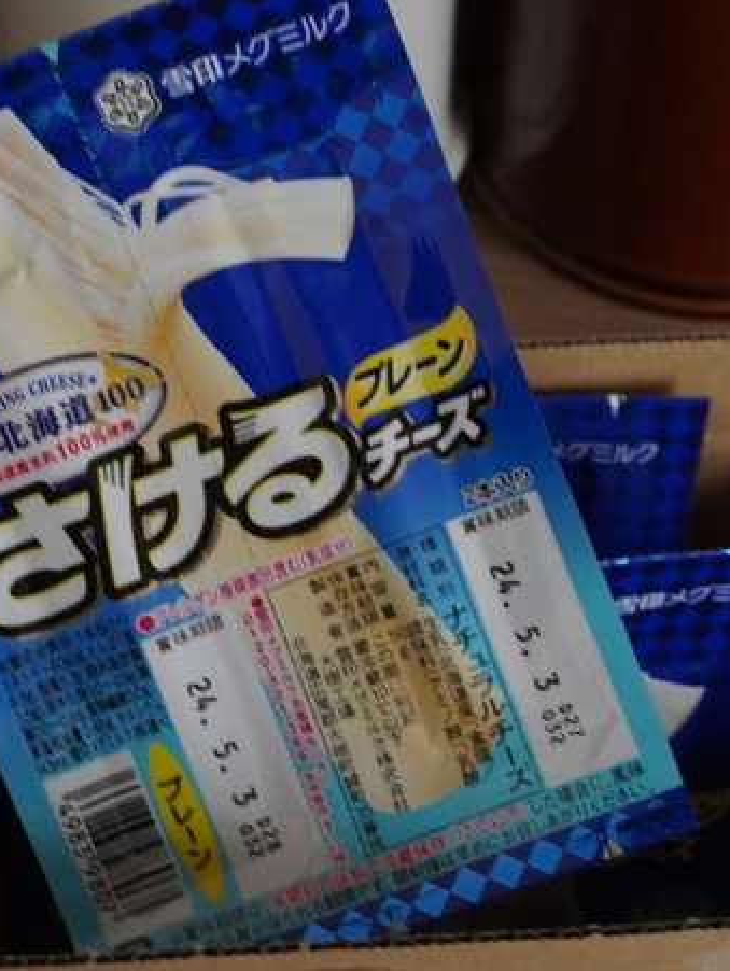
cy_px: 484
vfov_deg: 27.1
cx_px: 398
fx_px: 2014
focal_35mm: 72
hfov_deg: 20.5
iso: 6400
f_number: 8
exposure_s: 1/30
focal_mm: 33
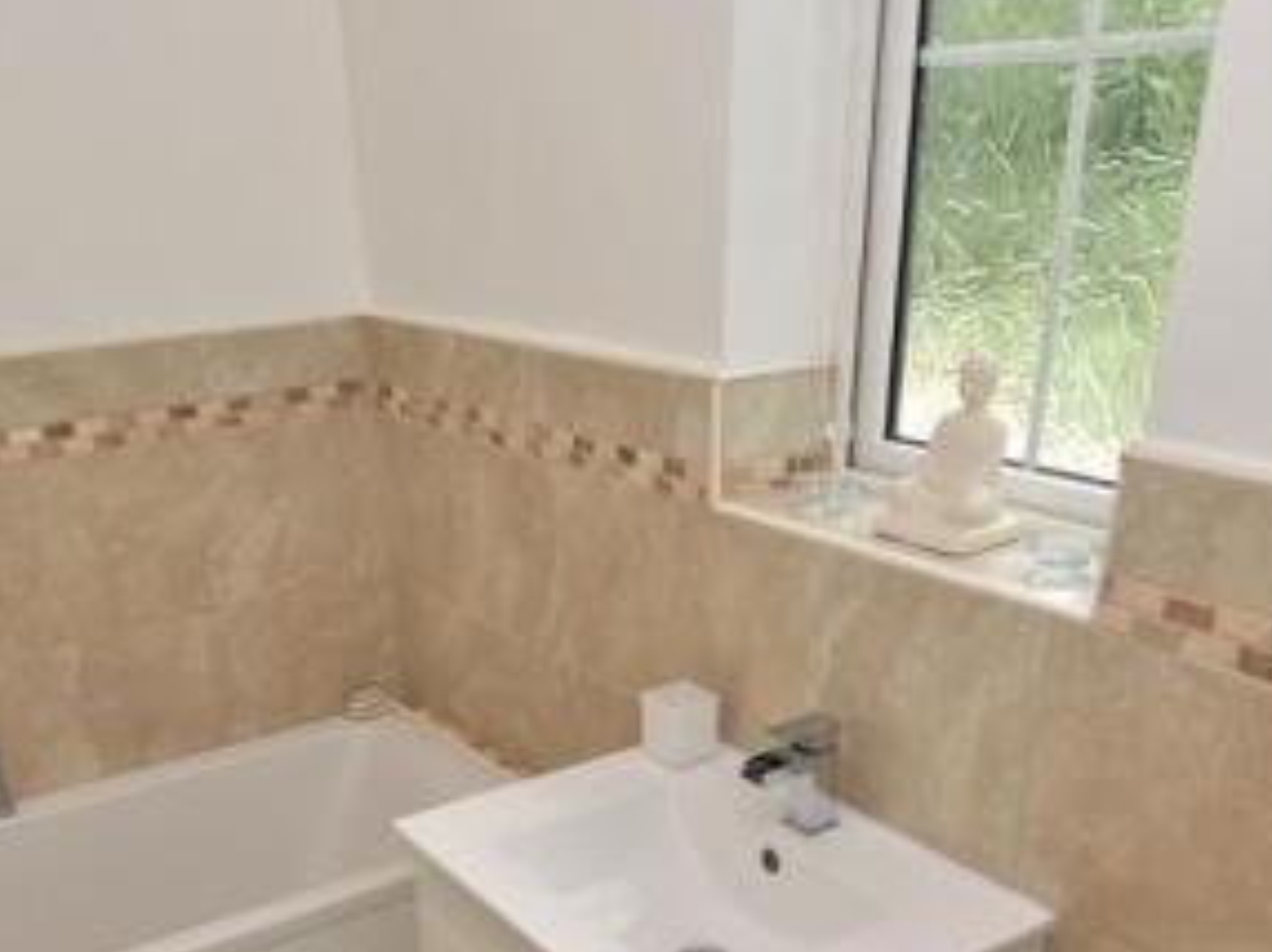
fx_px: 1212
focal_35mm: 33
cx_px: 585
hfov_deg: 55.3
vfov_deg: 39.1
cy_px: 896
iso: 125
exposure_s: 1/60
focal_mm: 10
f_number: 4.5
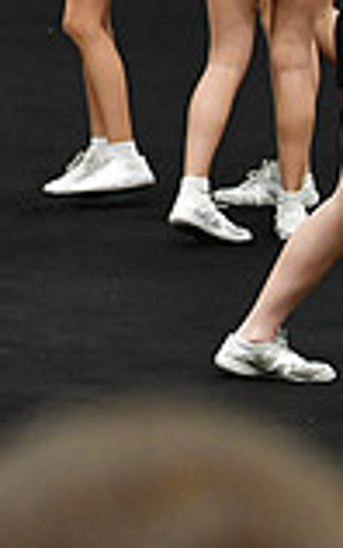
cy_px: -113
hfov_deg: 2.7
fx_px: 7091
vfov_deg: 4.4
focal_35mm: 475
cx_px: -641
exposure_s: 1/500
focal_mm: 85
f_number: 3.5
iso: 4000
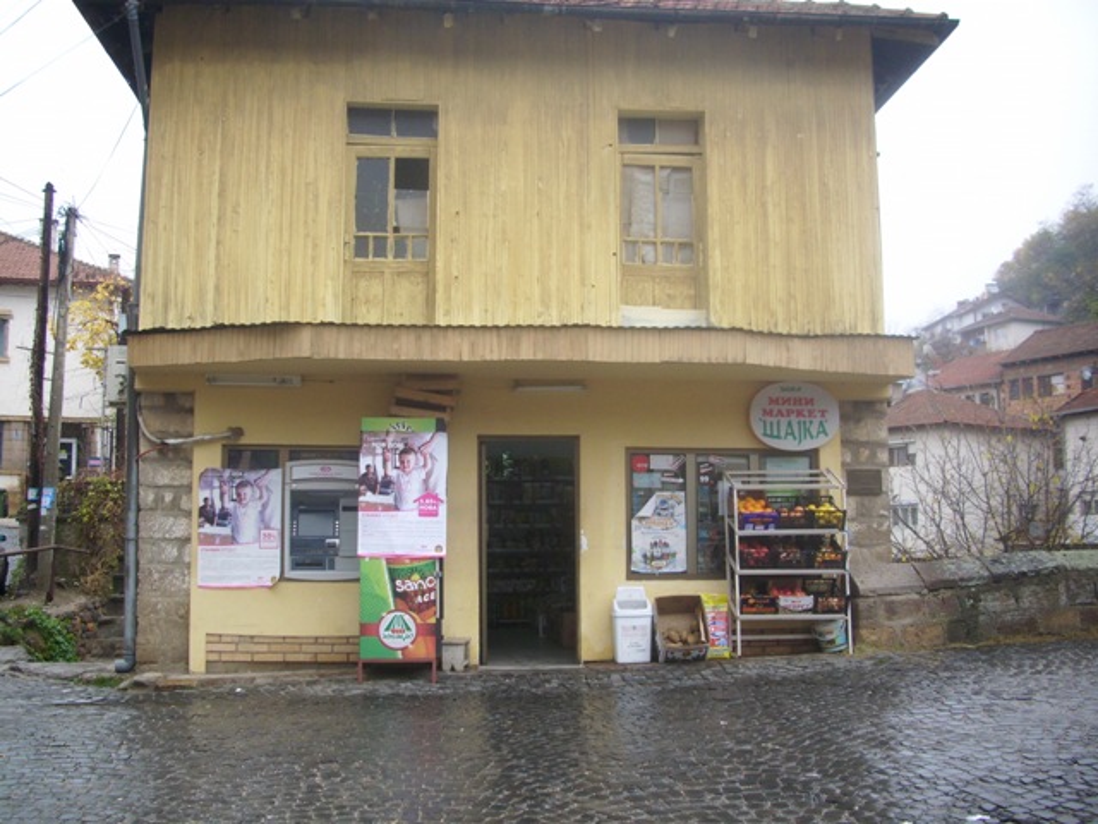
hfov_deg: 58.4
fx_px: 983
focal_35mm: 31
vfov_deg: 45.4
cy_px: 412
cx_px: 549
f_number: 2.8
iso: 100
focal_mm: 6.2
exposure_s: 1/200
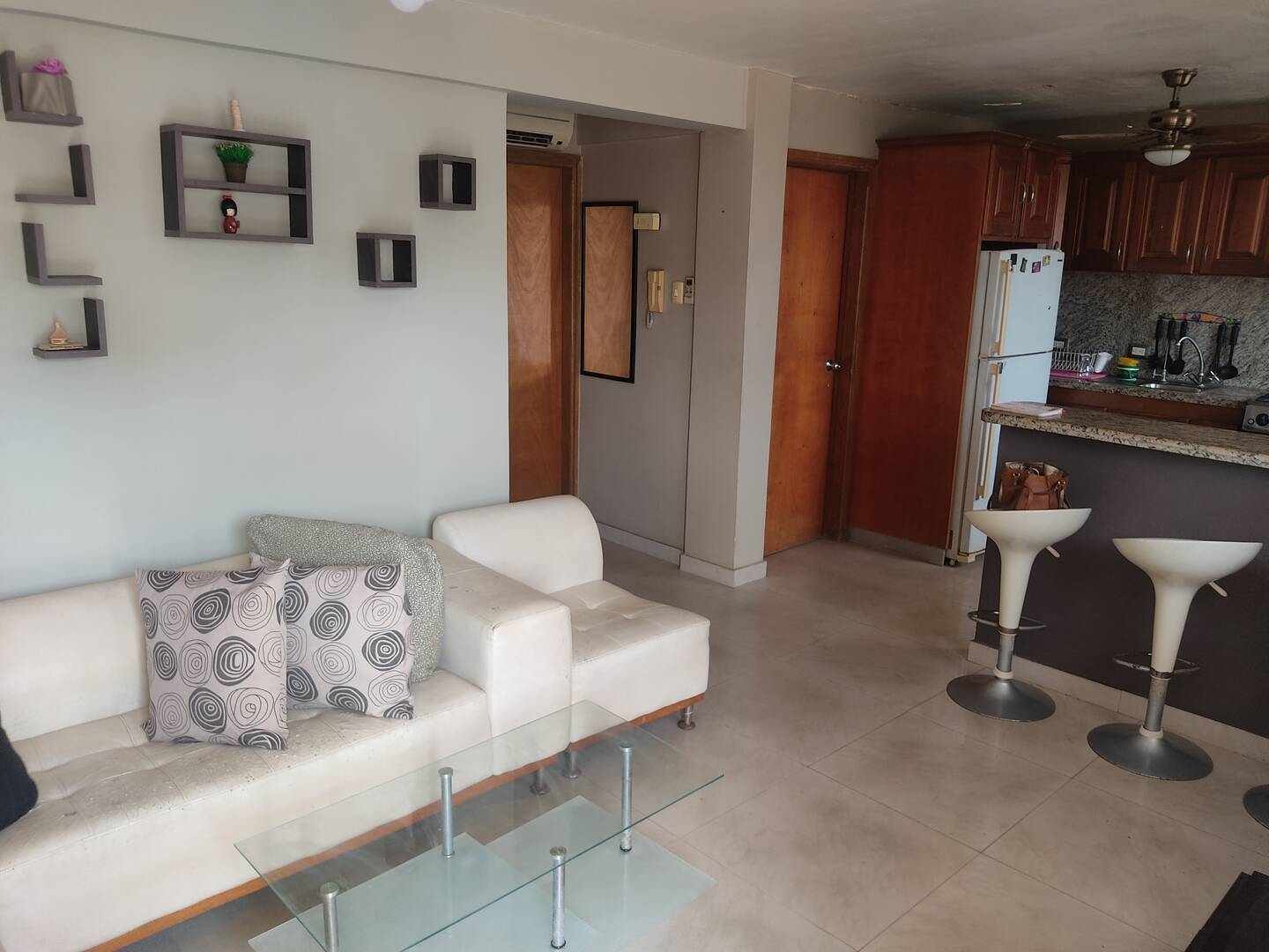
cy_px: 476
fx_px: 953
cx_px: 634
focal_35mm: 26
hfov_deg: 67.3
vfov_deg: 53.1
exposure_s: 1/33
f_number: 1.79
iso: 311
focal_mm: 4.74
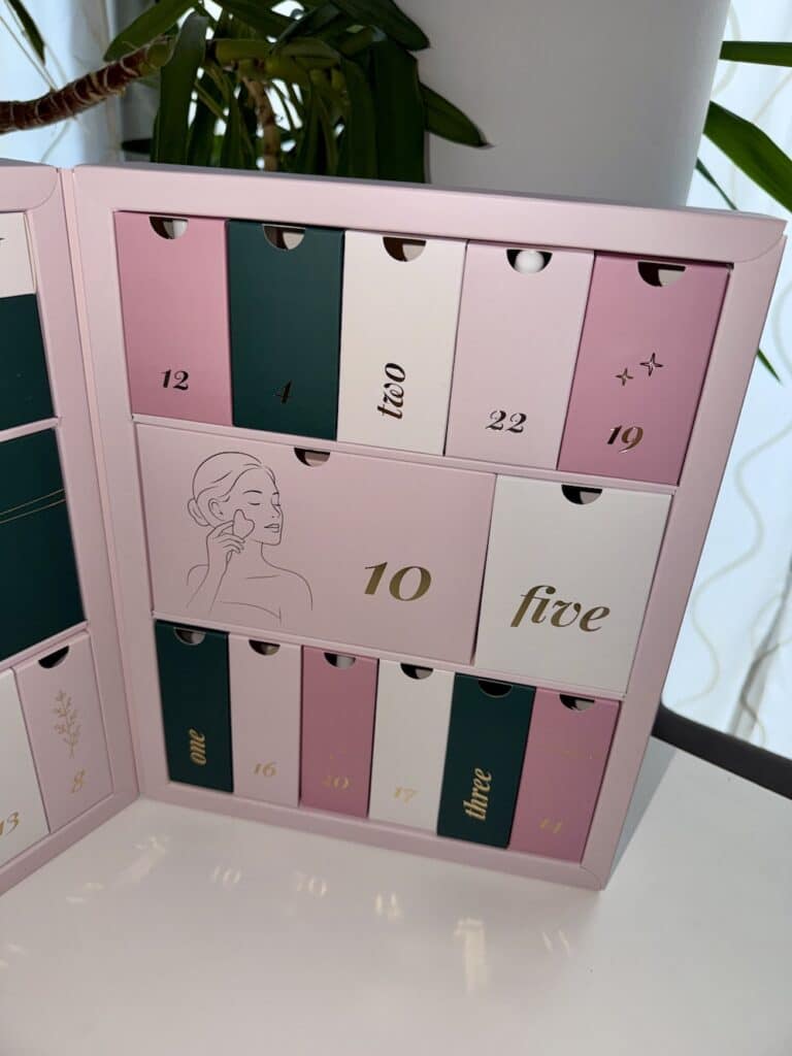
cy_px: 528
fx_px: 732
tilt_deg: -27.9
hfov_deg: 56.8
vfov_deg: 71.6
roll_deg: -4.6
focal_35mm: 24
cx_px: 396
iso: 64
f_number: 1.78
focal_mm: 6.76
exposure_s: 1/80
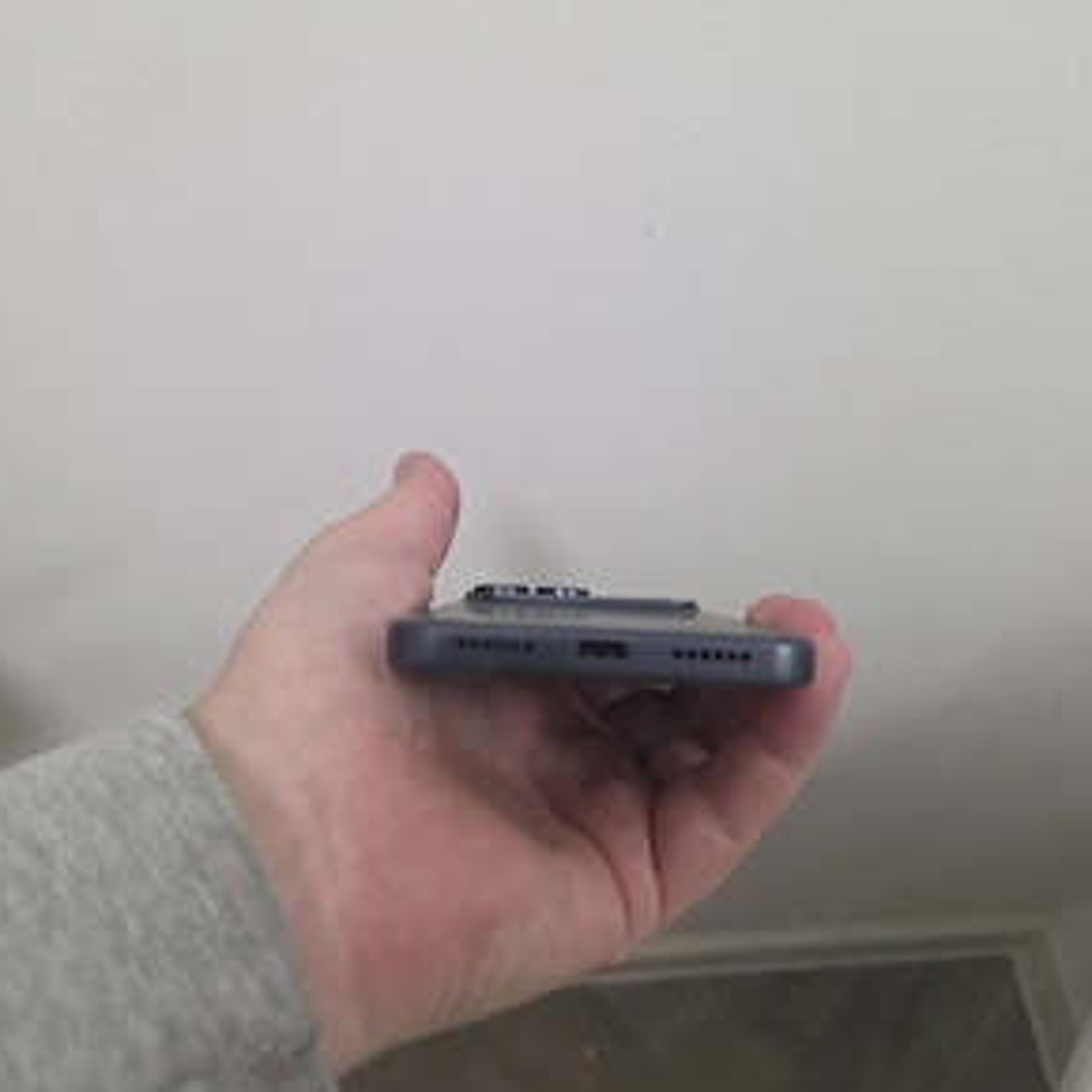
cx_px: 542
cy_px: 418
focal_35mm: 28
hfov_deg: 57.3
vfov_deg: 56.7
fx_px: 999
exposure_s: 1/101
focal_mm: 6.3
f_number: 1.7
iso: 320
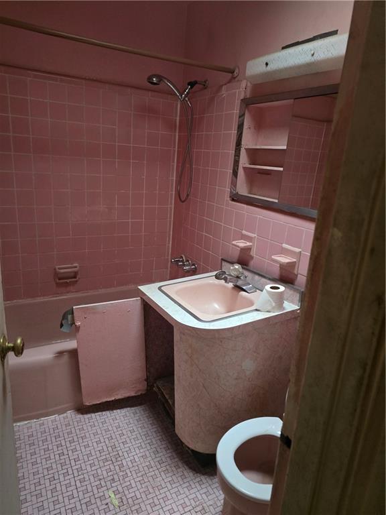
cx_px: 193
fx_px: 342
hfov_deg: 58.9
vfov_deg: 73.9
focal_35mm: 23
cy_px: 258
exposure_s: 1/60
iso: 1000
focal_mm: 6.3
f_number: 1.7
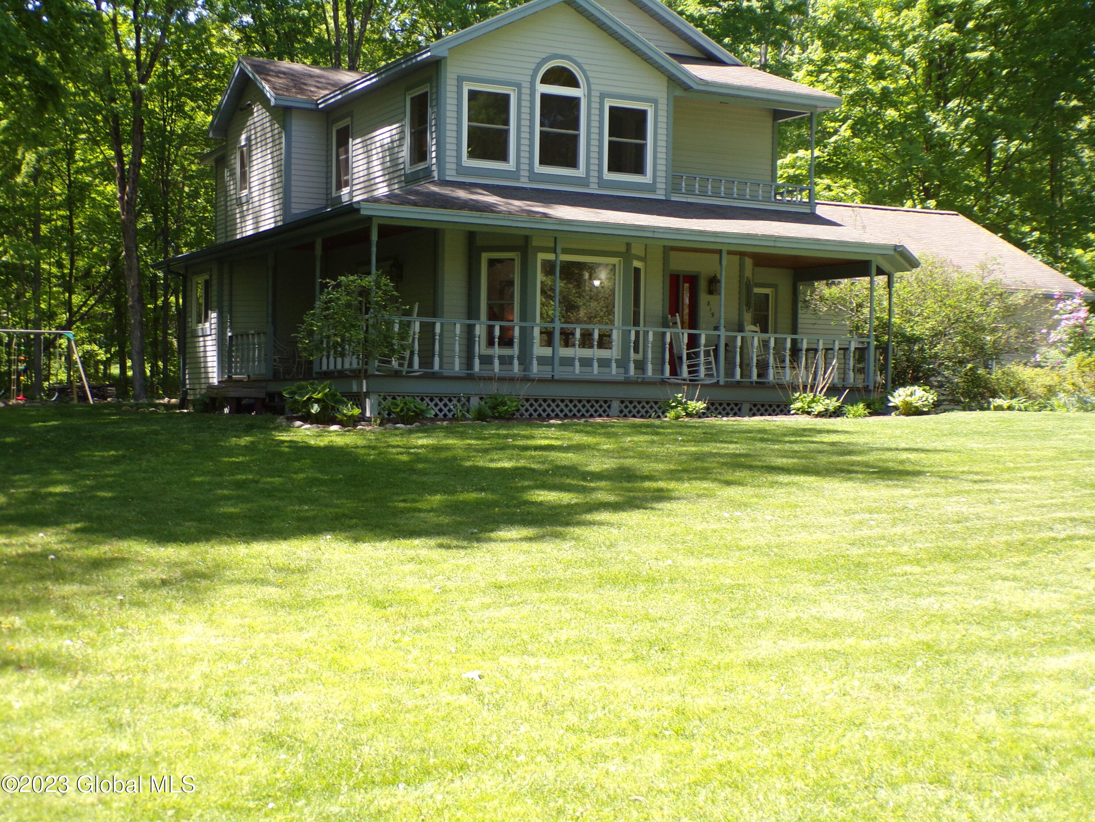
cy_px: 411
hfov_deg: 38.9
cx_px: 548
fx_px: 1550
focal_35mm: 49
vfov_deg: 29.7
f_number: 3.5
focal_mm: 8.7
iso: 80
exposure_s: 1/180
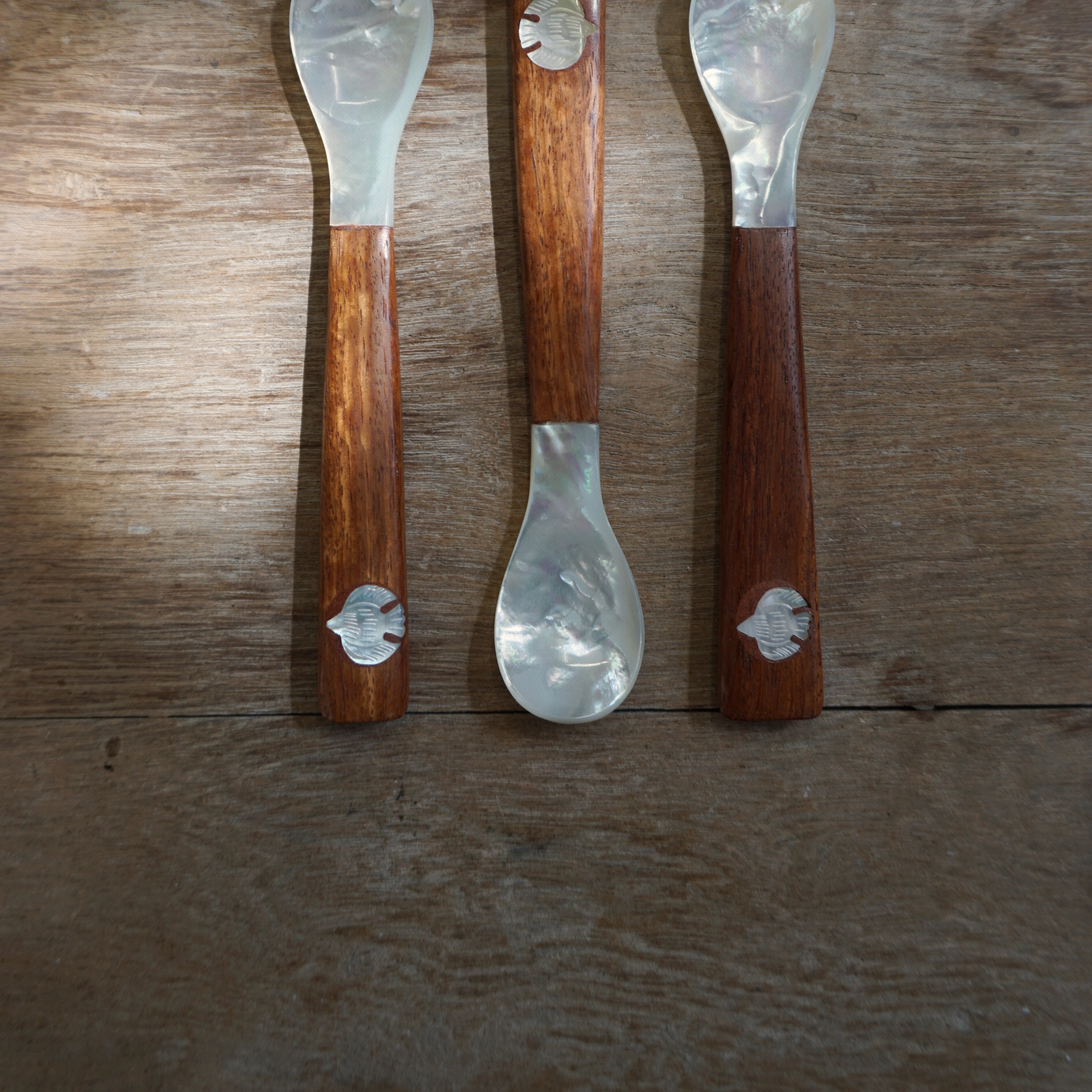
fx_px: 1392
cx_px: 540
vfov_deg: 41.7
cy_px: 287
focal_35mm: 39
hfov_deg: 42.8
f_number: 4
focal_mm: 20
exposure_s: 1/60
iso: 100
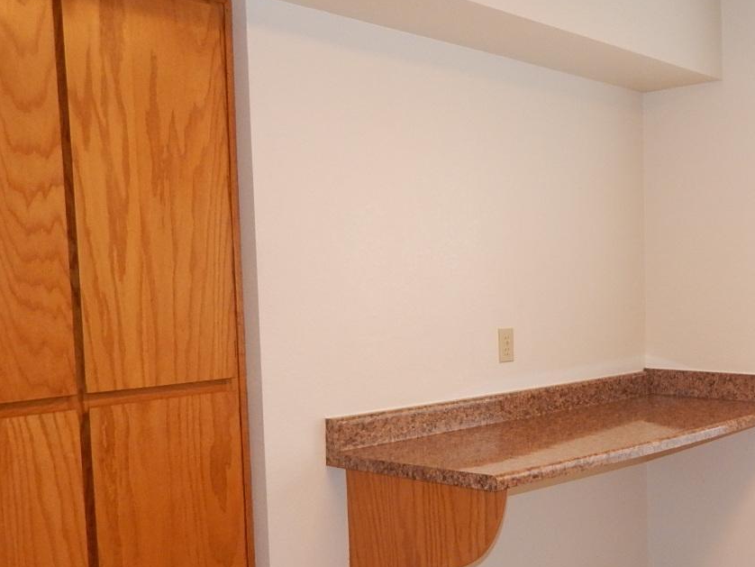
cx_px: 604
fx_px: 916
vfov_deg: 34.1
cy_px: 362
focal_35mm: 42
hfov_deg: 42.8
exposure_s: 1/30
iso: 200
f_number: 3
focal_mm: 4
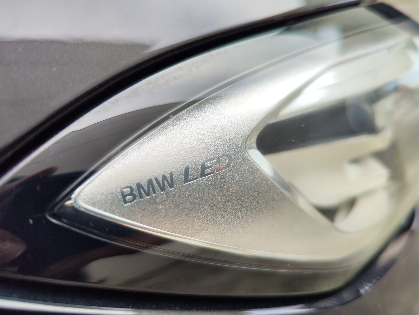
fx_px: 278
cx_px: 210
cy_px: 158
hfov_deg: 73.9
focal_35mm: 23
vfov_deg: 58.9
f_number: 1.69
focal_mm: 7.01
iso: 50
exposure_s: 1/205
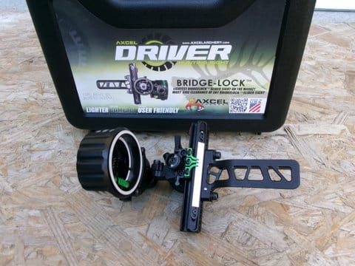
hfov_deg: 63.4
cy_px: 133
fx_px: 287
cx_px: 178
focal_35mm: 28
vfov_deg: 49.7
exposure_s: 1/34
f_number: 3.9
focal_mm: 5.1
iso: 109
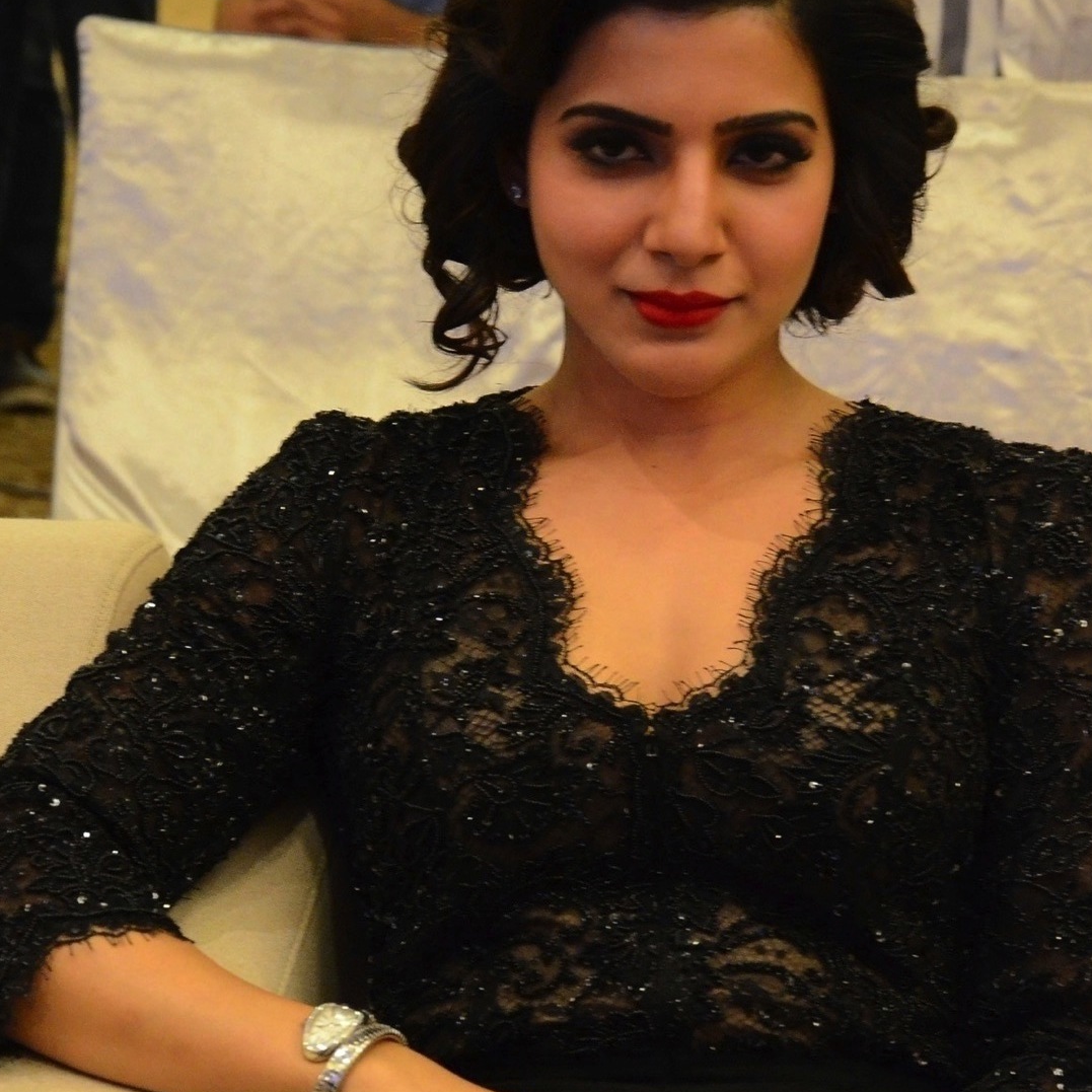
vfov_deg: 11.4
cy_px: 667
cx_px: 545
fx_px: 5461
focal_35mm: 153
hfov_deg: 11.4
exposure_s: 1/80
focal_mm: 66
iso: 4000
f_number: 5.6
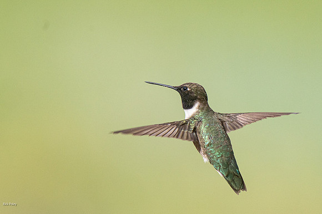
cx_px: 184
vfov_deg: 1.4
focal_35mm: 1015
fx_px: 9072
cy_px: 106
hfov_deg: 2.0
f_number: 9
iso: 2000
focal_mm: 587
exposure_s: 1/2500
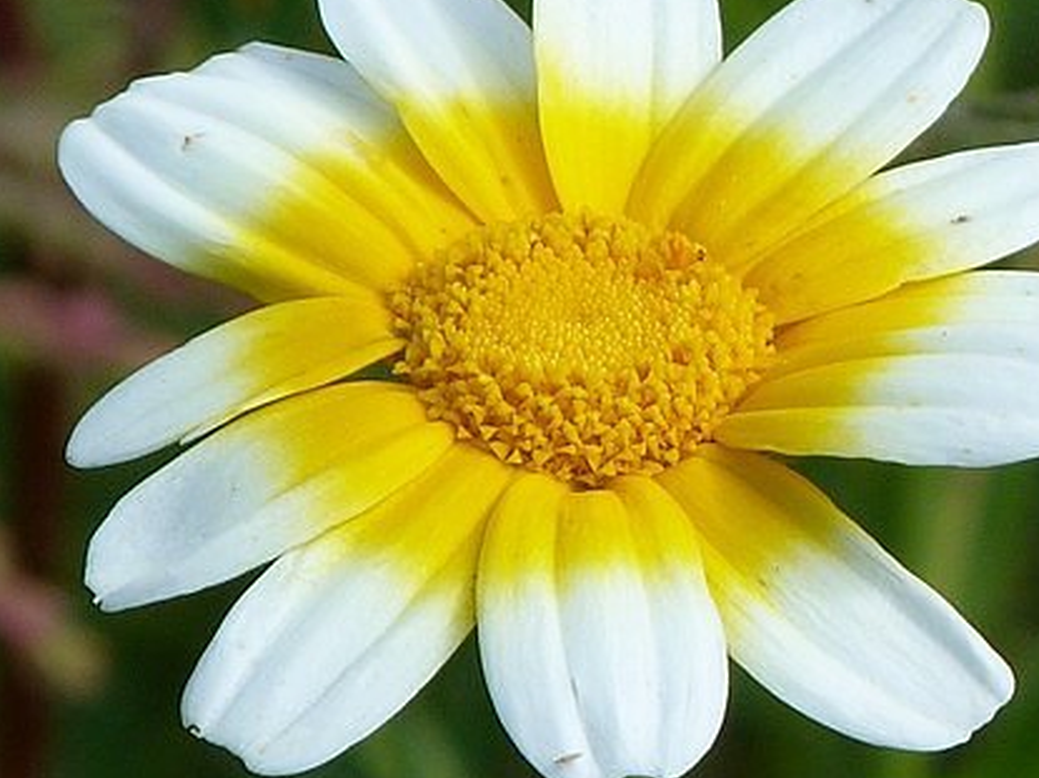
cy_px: 343
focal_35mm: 1232
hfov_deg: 1.6
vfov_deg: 1.2
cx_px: 626
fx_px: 36968
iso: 80
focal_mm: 108
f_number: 5.6
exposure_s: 1/320
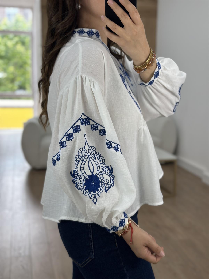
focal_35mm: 48
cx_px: 104
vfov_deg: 39.7
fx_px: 386
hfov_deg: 30.3
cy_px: 140
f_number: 1.78
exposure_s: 1/305
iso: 80
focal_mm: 6.86
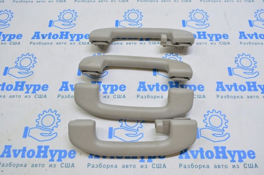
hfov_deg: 57.3
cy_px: 88
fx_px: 242
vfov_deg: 39.9
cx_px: 132
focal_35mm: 33
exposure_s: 1/25
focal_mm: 22
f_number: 5.6
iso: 400
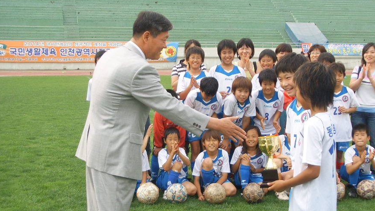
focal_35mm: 64
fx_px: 636
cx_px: 204
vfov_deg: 18.7
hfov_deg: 32.8
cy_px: 152
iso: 50
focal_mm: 8.8
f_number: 3.8
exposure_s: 1/180
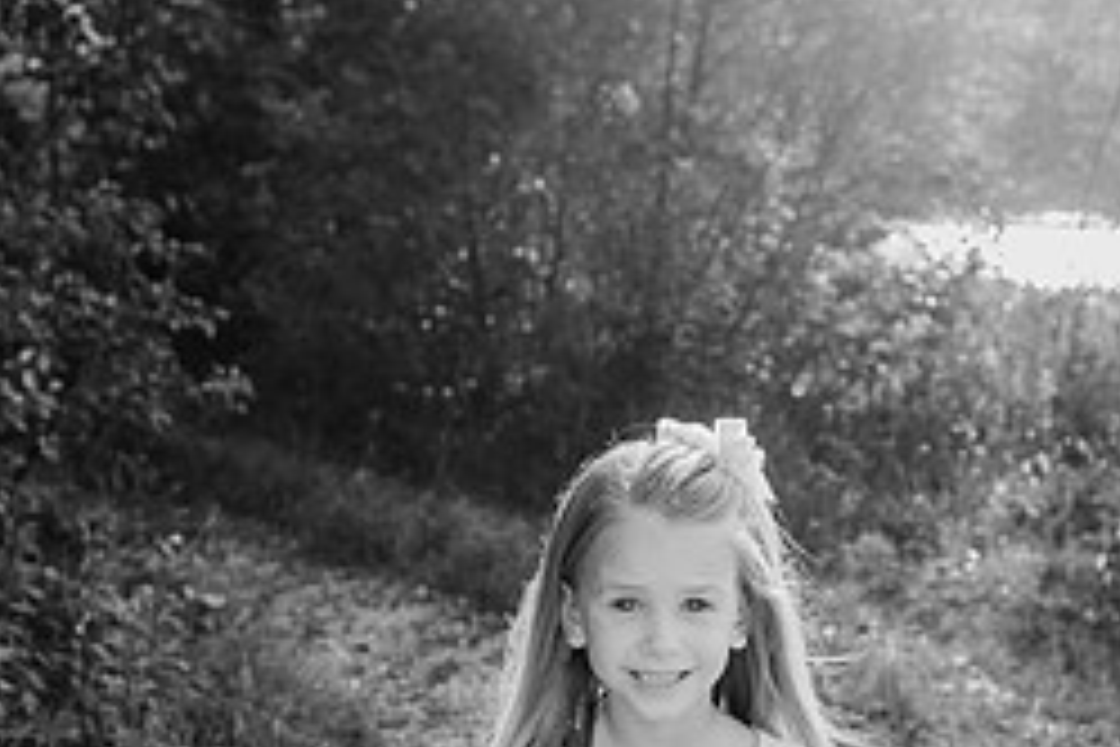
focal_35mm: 56
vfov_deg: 23.7
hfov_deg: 35.4
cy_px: 637
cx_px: 702
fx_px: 1742
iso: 200
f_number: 3.5
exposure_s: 1/640
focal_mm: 24
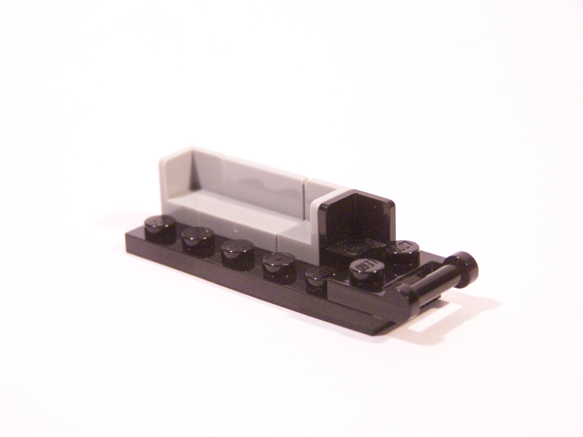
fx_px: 1768
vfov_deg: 14.1
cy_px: 218
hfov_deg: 18.7
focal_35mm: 105
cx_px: 292
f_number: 3.2
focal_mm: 17.5
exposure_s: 1/30
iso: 400
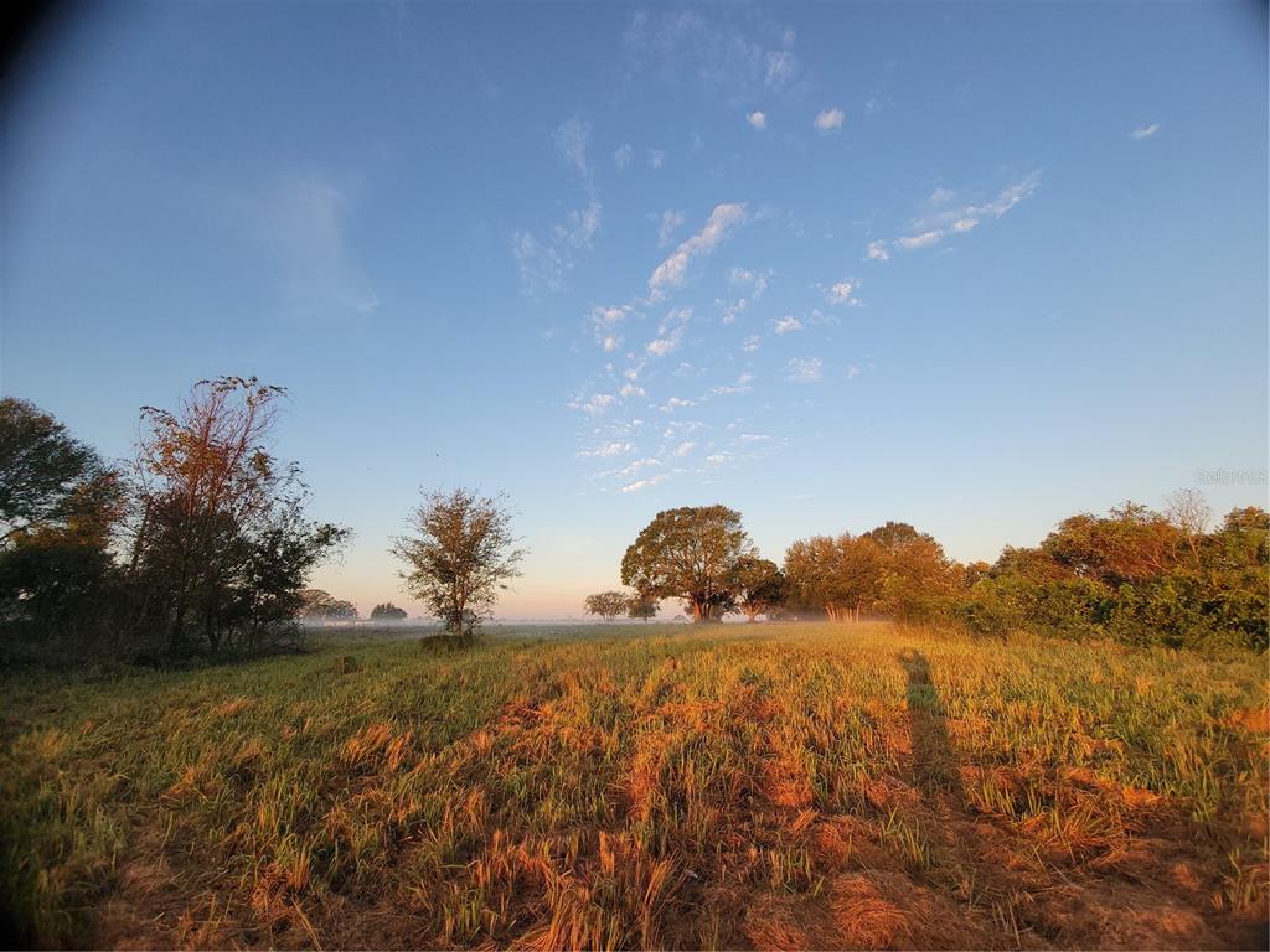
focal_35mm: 13
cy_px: 476
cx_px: 635
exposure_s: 1/232
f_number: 2.2
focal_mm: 2.2
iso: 50
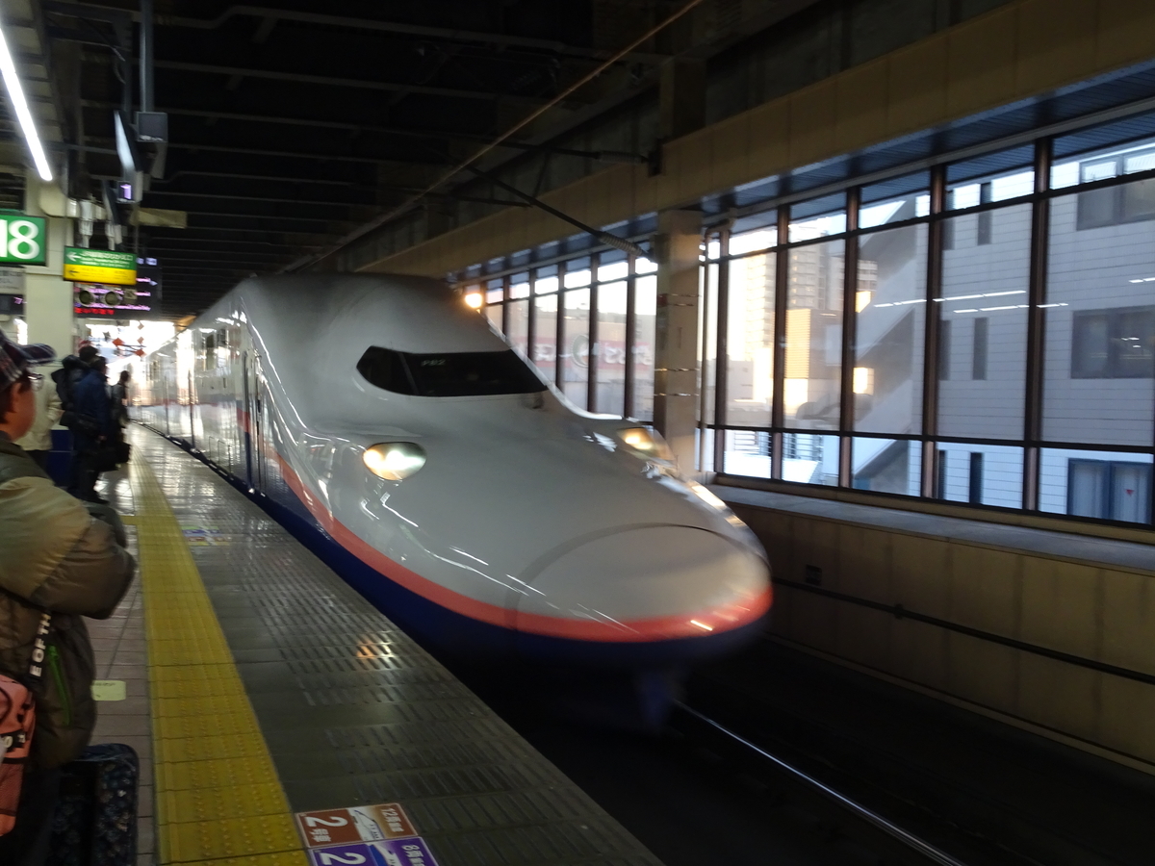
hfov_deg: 56.8
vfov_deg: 44.2
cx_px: 578
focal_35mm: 32
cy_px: 433
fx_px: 1068
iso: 200
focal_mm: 5.43
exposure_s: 1/40
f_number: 4
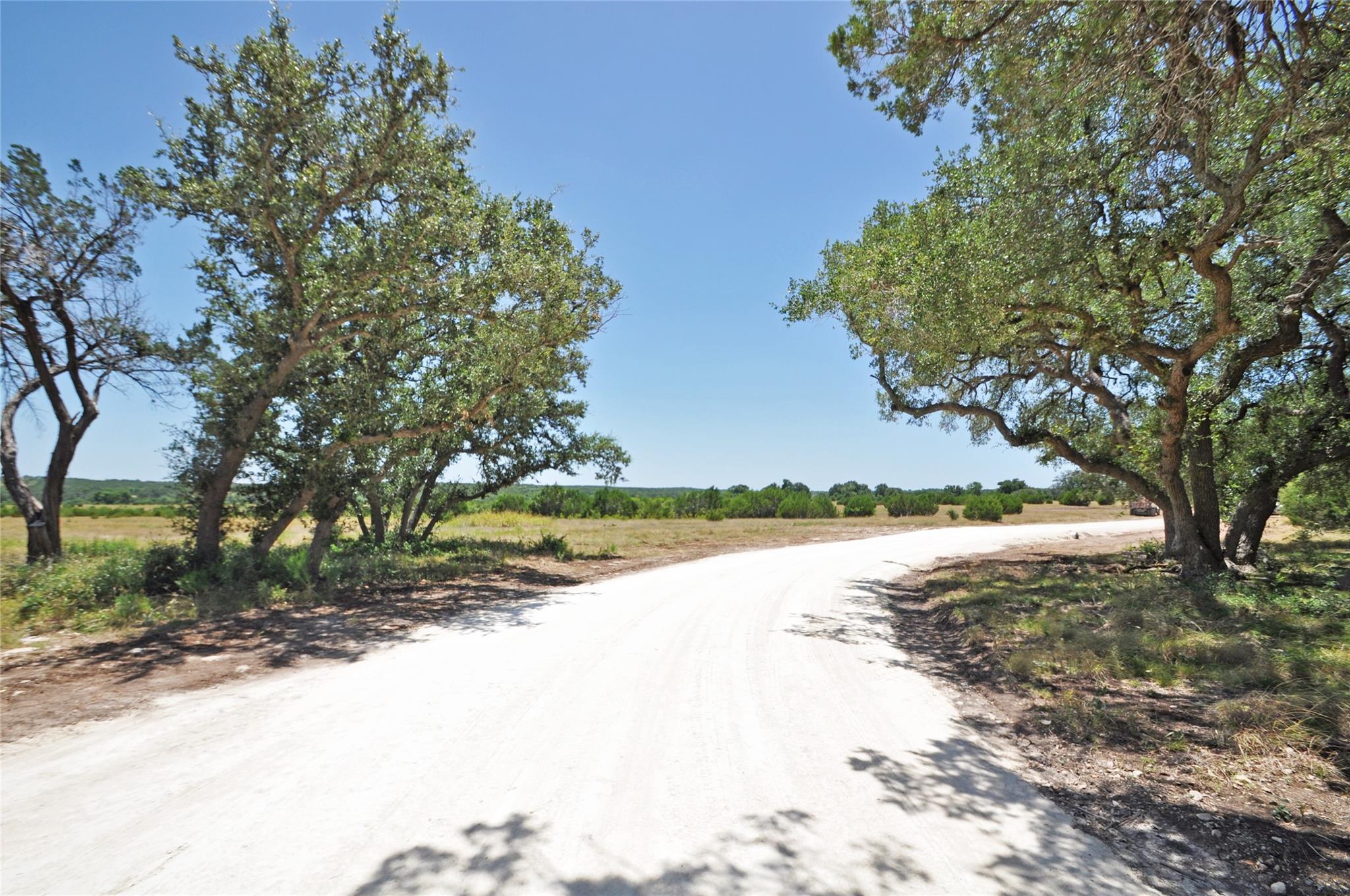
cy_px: 448
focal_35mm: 15
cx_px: 675
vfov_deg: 77.2
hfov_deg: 100.5
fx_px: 562
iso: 250
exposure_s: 1/640
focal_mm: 10
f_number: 6.3
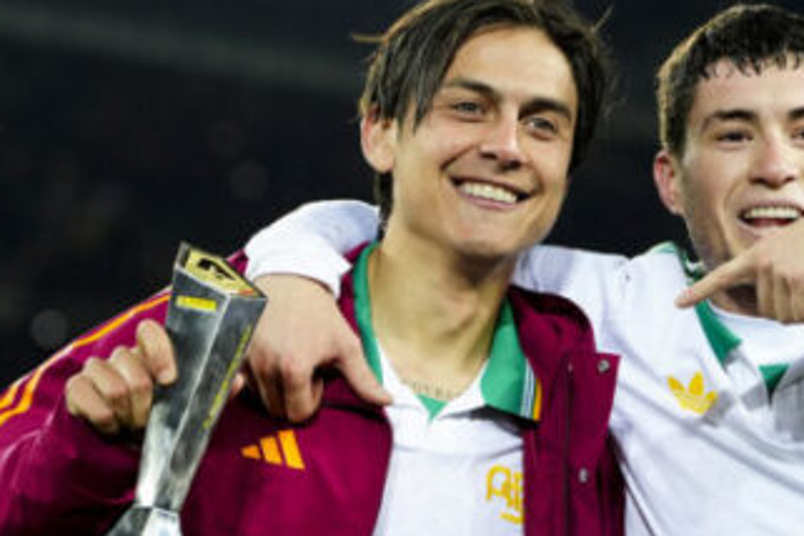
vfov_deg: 6.5
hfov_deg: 9.8
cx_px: 525
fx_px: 4690
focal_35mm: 210
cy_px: 346
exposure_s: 1/2000
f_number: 2.8
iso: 2000
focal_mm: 99
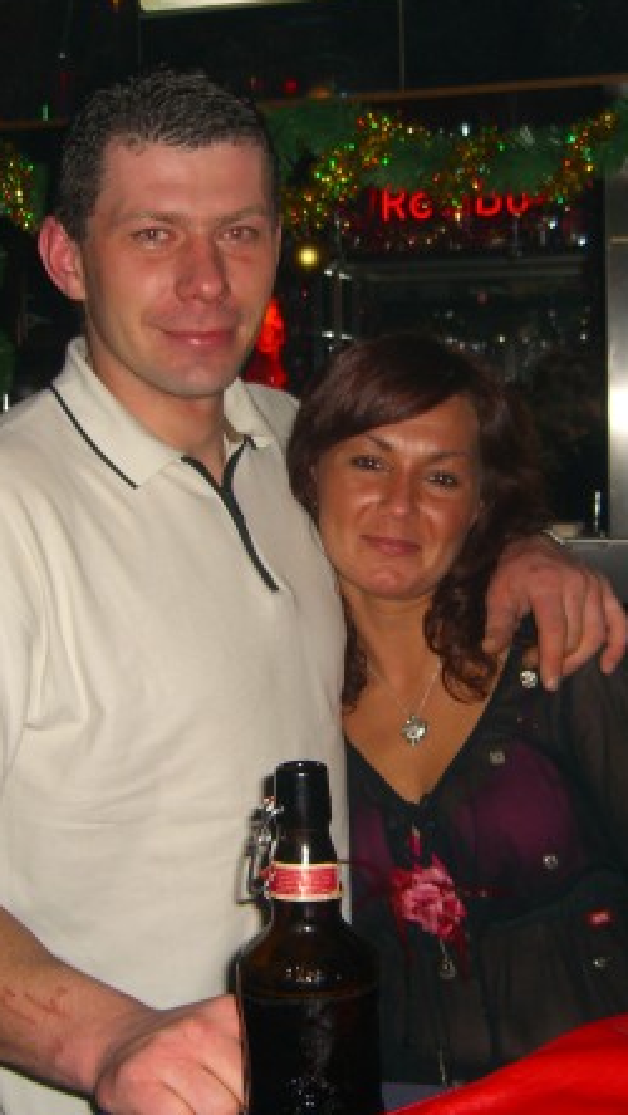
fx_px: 1657
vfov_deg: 37.2
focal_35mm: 56
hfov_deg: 21.4
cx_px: 387
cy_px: 558
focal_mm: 7.9
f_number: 2.8
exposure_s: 1/60
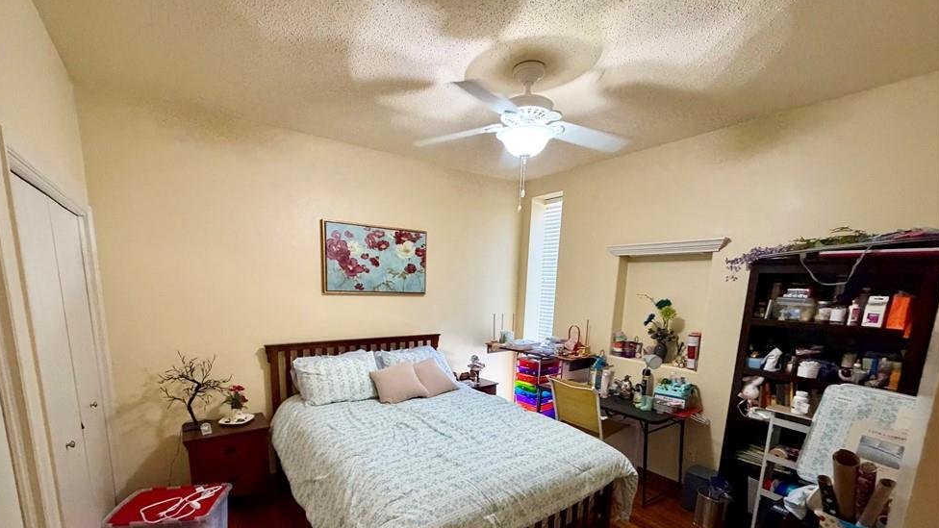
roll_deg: -1.0
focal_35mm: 16
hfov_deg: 99.3
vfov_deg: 65.4
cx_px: 451
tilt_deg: -8.3
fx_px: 398
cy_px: 351
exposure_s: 1/60
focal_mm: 2.22
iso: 1000
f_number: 2.2
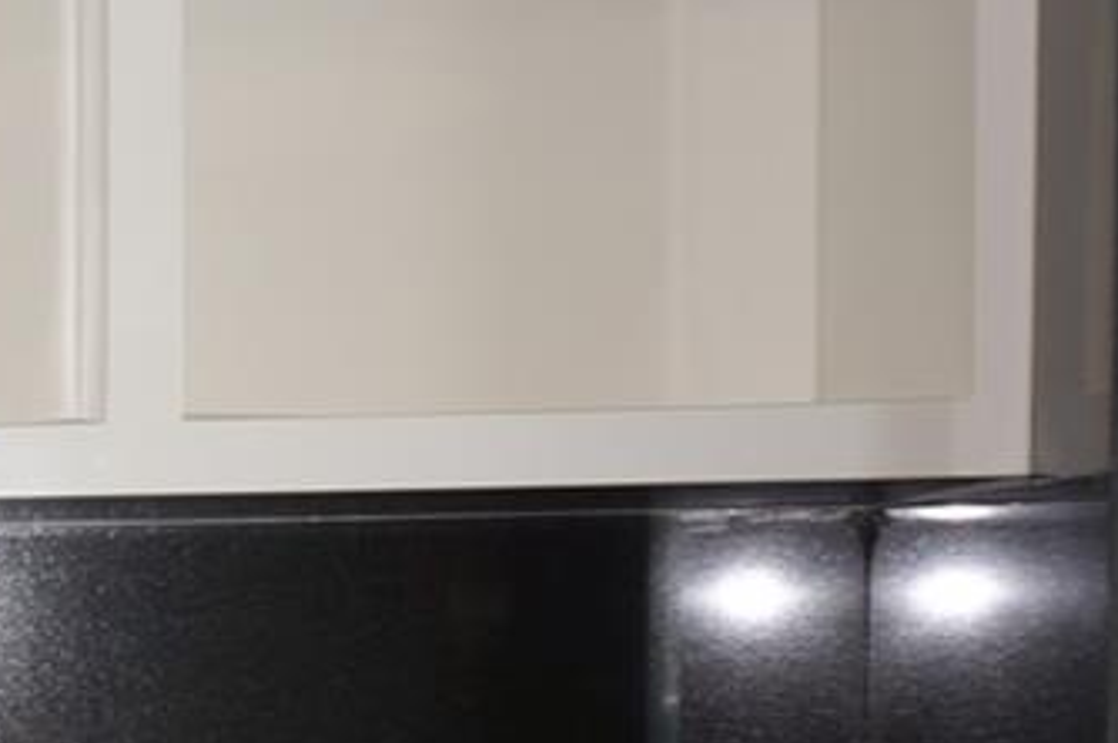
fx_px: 3568
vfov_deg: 11.7
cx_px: -1386
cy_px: 780
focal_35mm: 115
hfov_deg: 13.8
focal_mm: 16
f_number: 4
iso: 100
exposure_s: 1/60
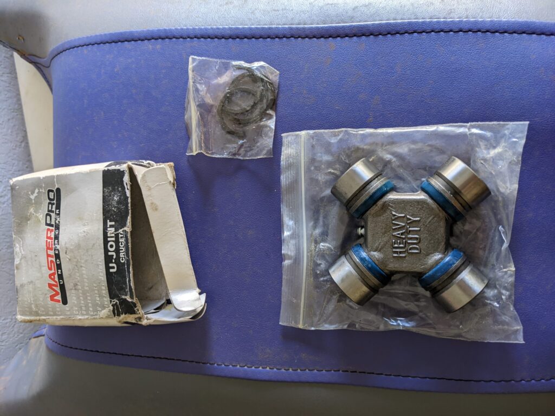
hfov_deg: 65.3
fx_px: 433
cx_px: 278
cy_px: 208
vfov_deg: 51.4
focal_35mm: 27
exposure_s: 1/24
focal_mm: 4.38
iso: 77
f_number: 1.73
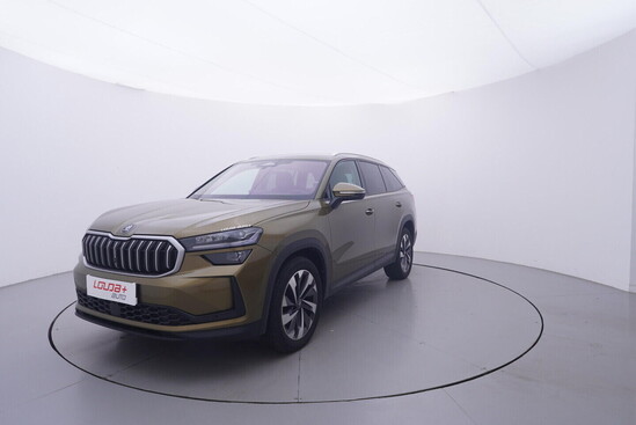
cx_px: 318
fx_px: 398
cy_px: 212
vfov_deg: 56.2
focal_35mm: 22
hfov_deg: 77.3
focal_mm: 15
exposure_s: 1/80
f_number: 5
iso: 200
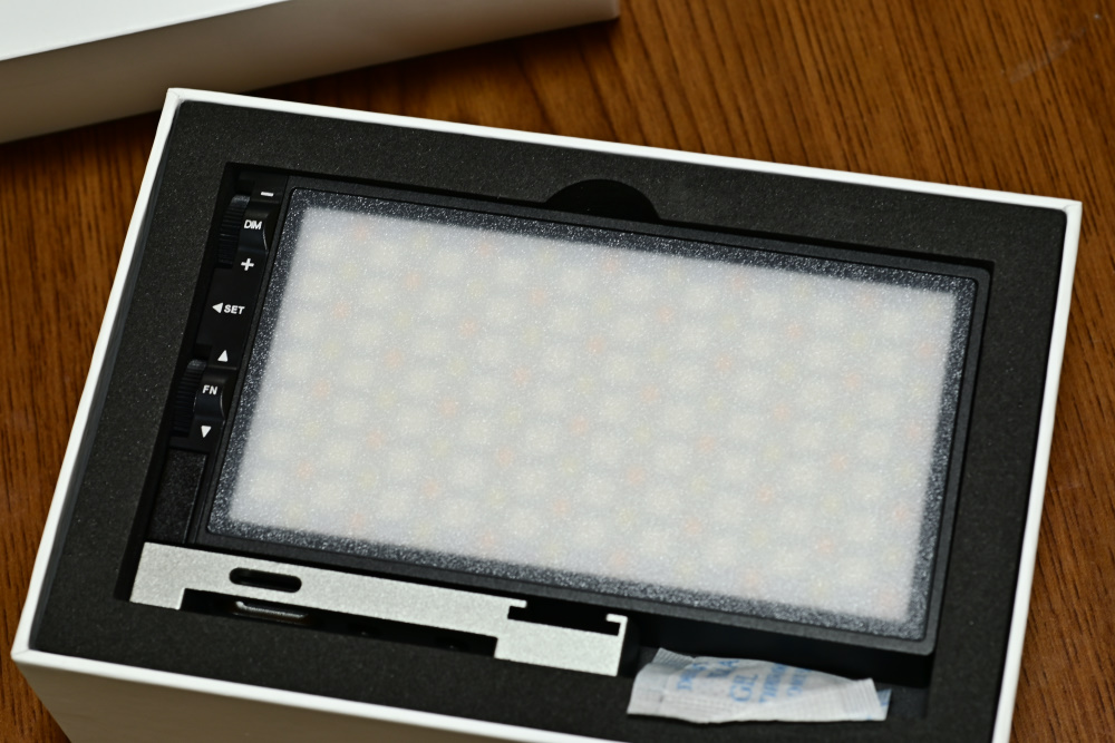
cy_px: 372
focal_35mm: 90
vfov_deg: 15.2
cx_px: 558
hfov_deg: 22.6
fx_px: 2788
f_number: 10
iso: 100
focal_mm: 60
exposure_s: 1/1.6
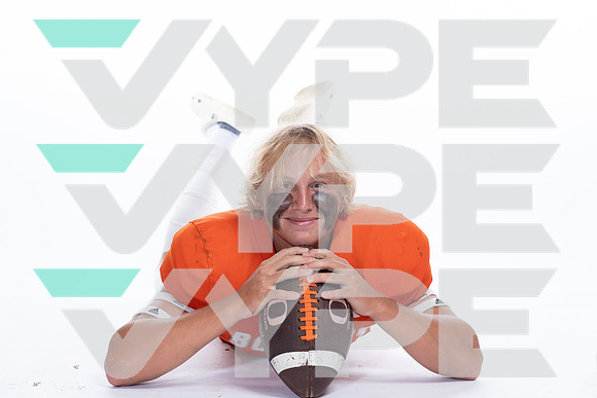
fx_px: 1144
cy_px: 199
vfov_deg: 19.7
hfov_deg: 29.2
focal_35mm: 69
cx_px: 298
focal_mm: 69
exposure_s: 1/250
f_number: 5.6
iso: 400
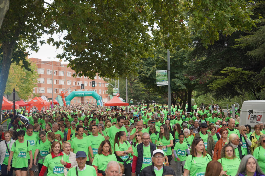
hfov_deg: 24.6
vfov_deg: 16.5
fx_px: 607
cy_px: 88
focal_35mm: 82
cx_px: 132
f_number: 5
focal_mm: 55
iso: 100
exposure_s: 1/160
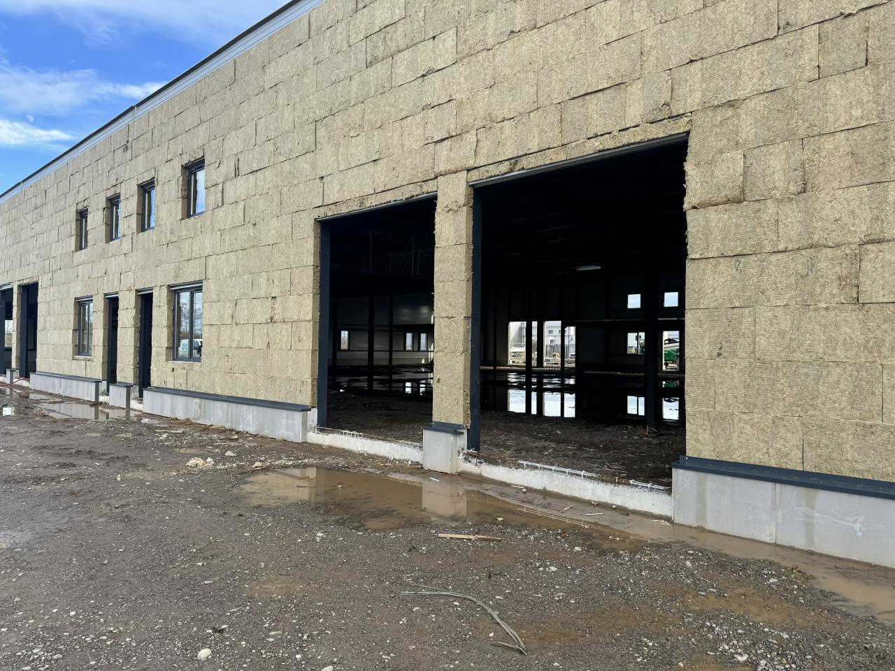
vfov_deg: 56.8
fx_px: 621
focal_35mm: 24
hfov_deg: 71.6
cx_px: 448
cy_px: 336
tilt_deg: +0.6
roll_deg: +0.1
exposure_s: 1/1094
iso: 80
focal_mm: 6.86
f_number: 1.78
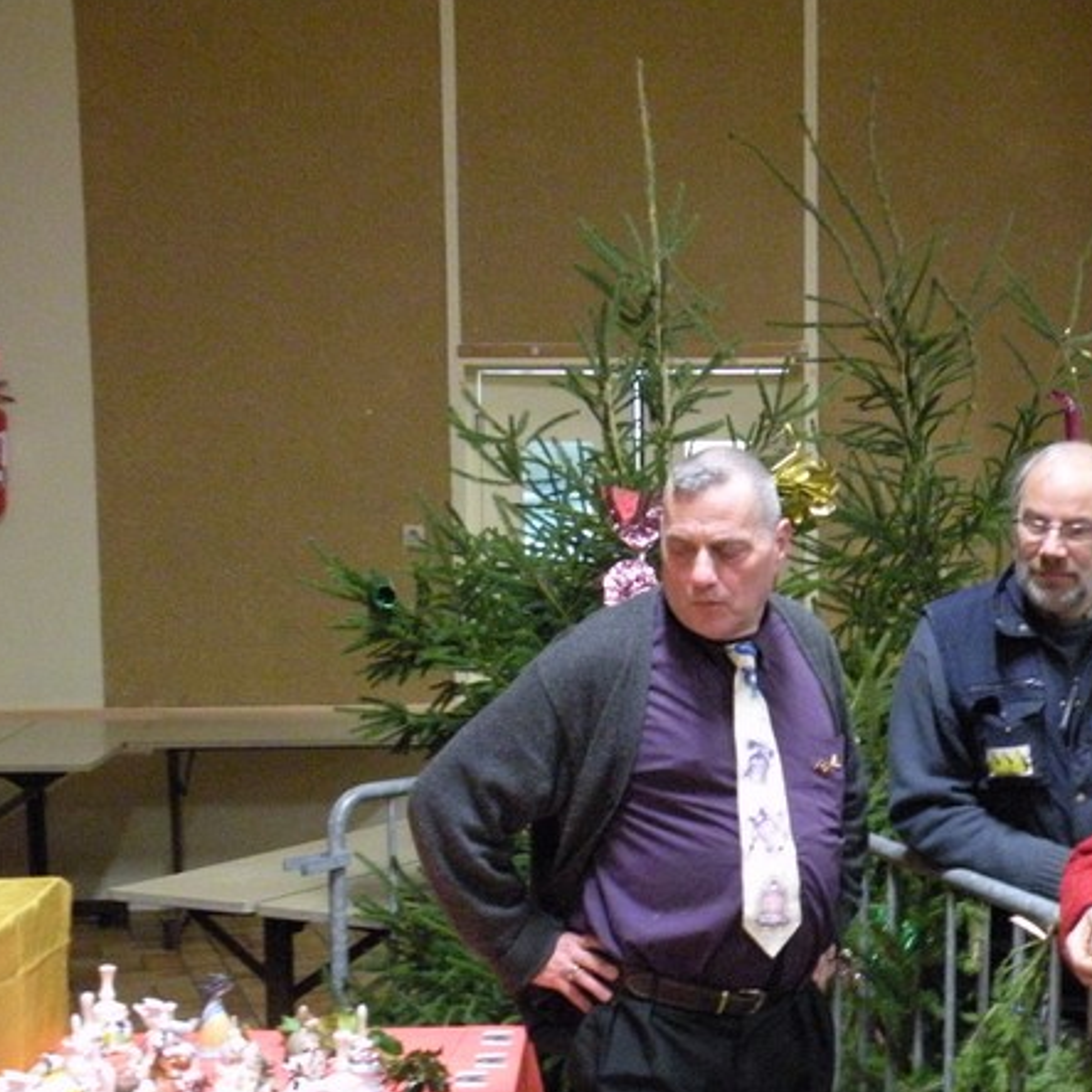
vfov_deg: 25.6
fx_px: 2391
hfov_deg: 25.5
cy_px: 727
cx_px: 774
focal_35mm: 67
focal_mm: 7.4
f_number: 3.2
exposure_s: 1/8
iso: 708
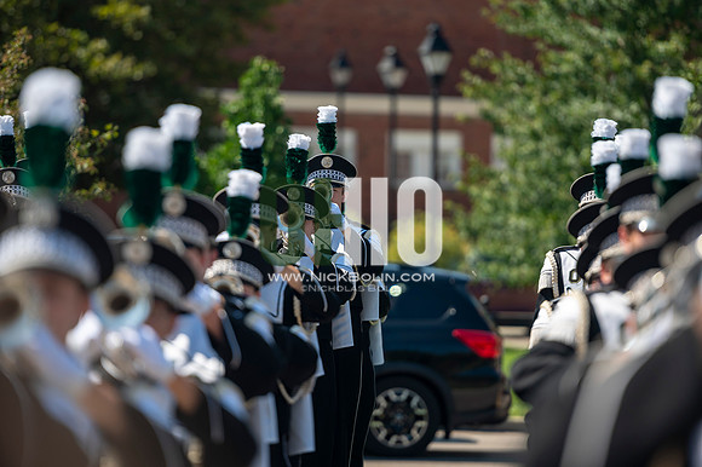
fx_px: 3898
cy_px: 234
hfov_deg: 10.3
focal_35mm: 200
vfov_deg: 6.9
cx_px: 351
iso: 100
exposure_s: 1/1600
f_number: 2.8
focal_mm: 200
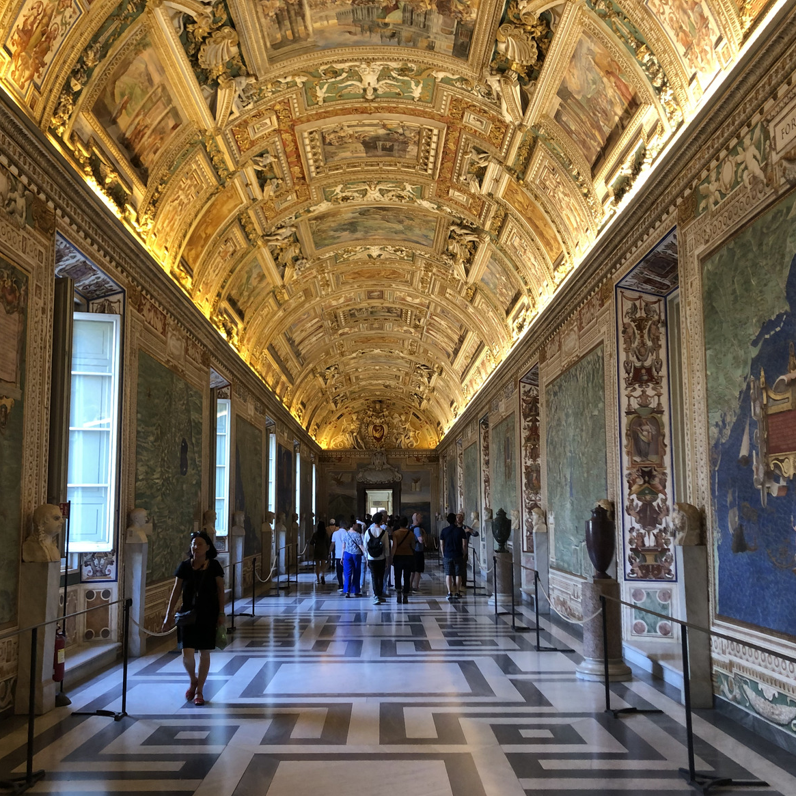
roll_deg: +0.7
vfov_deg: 48.4
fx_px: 885
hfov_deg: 48.4
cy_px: 409
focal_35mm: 34
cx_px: 363
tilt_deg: +6.6
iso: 64
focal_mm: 4
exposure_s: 1/17
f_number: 1.8
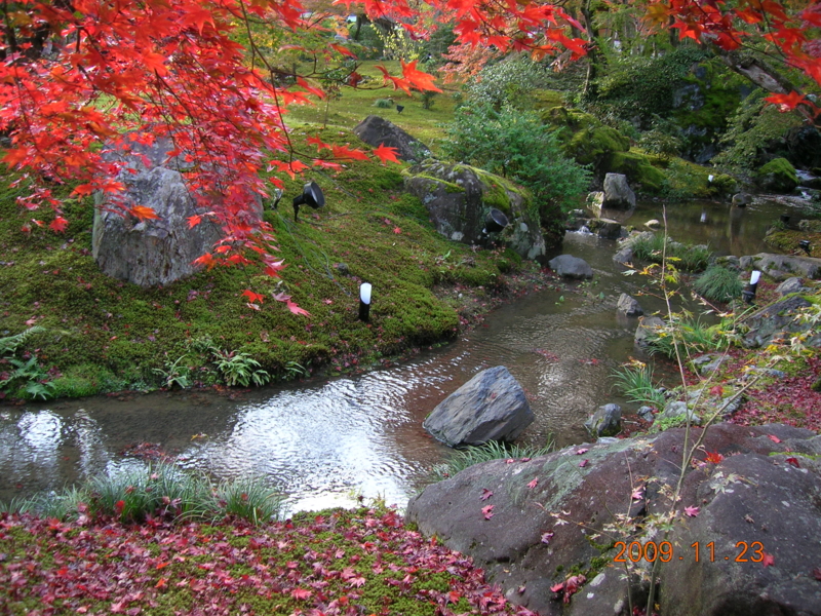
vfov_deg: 41.8
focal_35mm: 34
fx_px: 806
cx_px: 410
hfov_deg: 54.0
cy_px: 308
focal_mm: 5.7
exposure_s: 1/36.2
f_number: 2.9
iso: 50
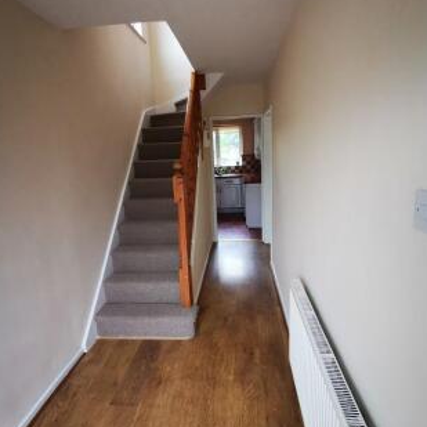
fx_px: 279
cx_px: 218
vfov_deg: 74.8
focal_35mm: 20
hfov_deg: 74.8
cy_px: 204
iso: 400
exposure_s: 1/120
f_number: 2.2
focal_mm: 2.35
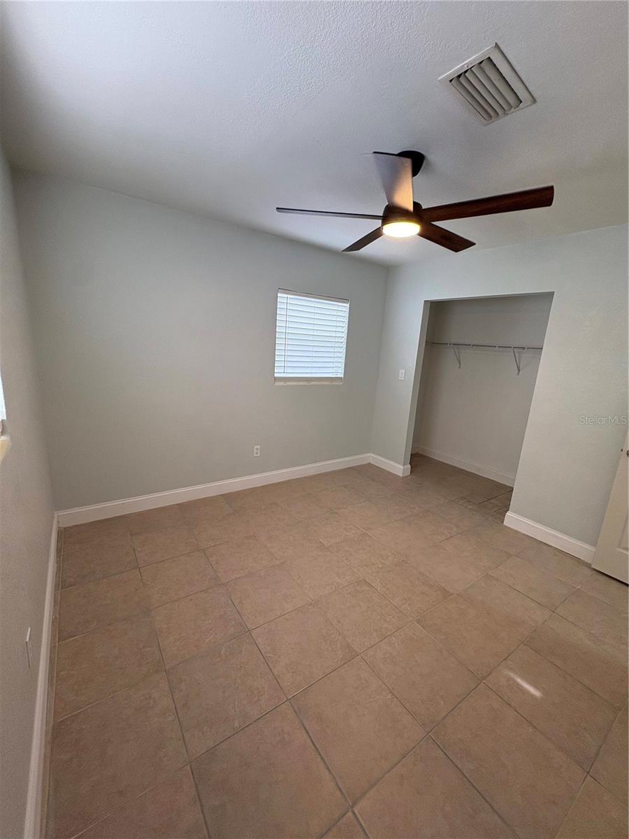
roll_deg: -3.8
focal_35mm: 14
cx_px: 314
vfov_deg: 102.1
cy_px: 420
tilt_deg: -12.3
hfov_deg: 85.7
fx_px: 339
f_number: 2.2
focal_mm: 2.22
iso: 160
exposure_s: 1/124
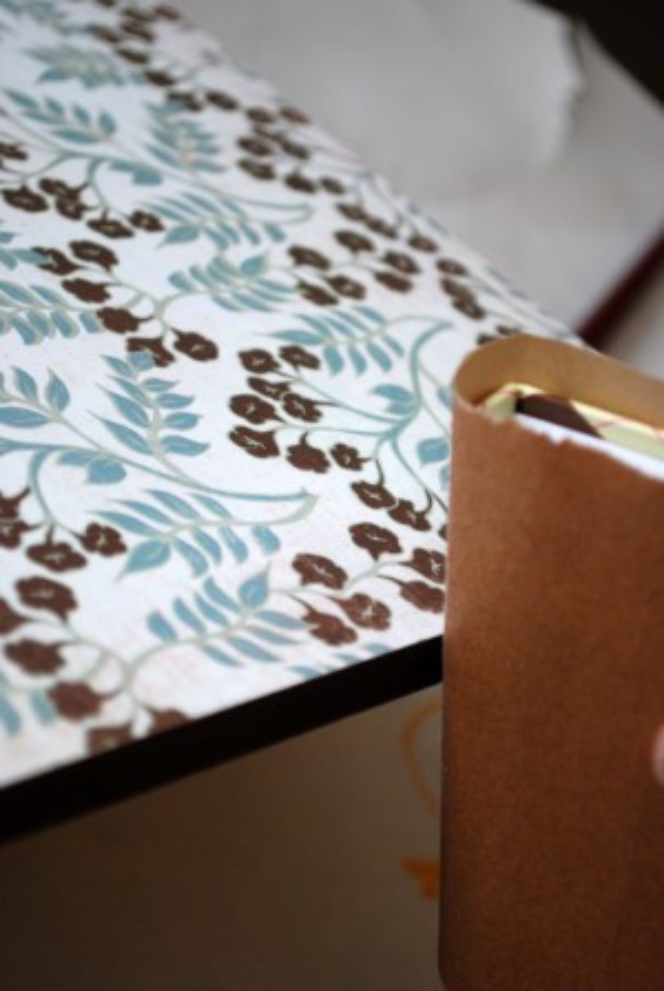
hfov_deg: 16.6
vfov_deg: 24.6
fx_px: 2275
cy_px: 496
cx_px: 332
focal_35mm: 82
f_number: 5.6
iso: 200
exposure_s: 1/30
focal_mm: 55
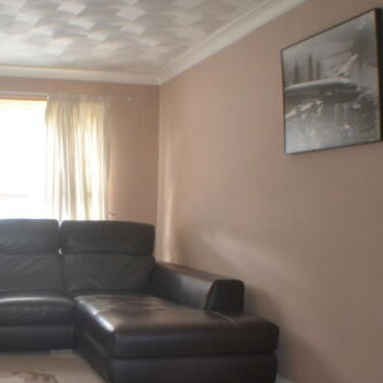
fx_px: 751
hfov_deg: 27.5
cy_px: 231
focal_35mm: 60
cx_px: 36
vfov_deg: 28.5
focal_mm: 24
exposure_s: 1/60
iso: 1250
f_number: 4
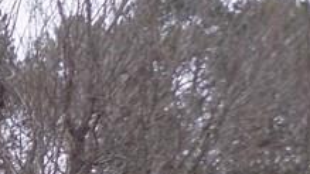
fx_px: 1257
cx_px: -304
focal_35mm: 153
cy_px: 535
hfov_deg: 12.4
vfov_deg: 7.0
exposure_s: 1/80
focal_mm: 5.3
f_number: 3.3
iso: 80
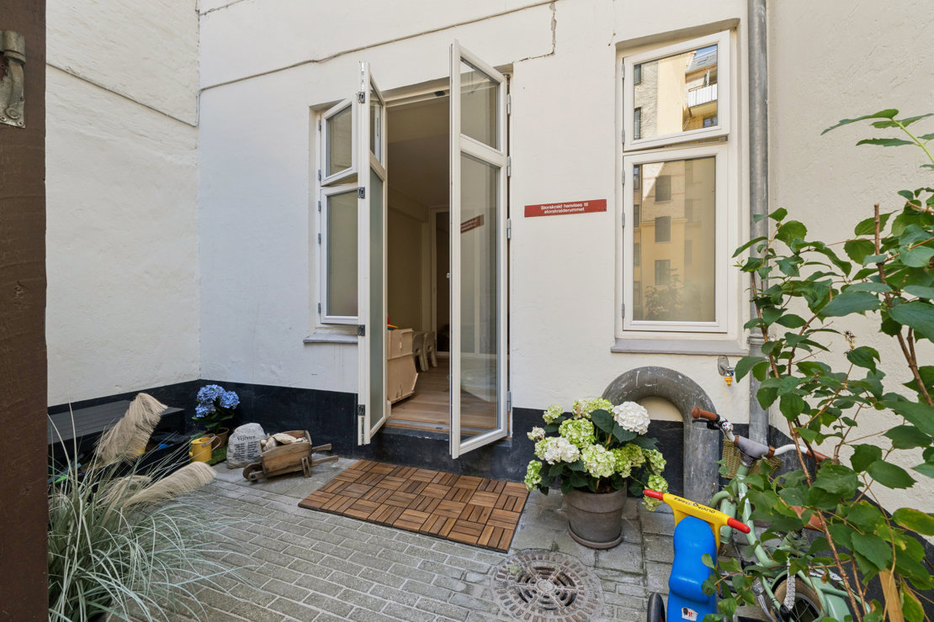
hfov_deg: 100.4
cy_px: 311
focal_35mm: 15
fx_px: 389
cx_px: 467
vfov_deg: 77.3
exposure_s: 1/25
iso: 200
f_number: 8
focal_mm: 10
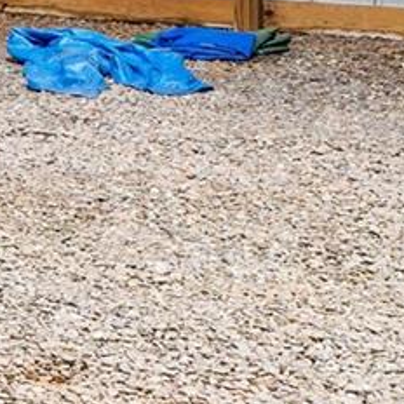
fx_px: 1584
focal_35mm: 120
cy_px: -205
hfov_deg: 10.8
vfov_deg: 13.7
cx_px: -745
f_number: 8
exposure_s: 1.6
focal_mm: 16
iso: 100
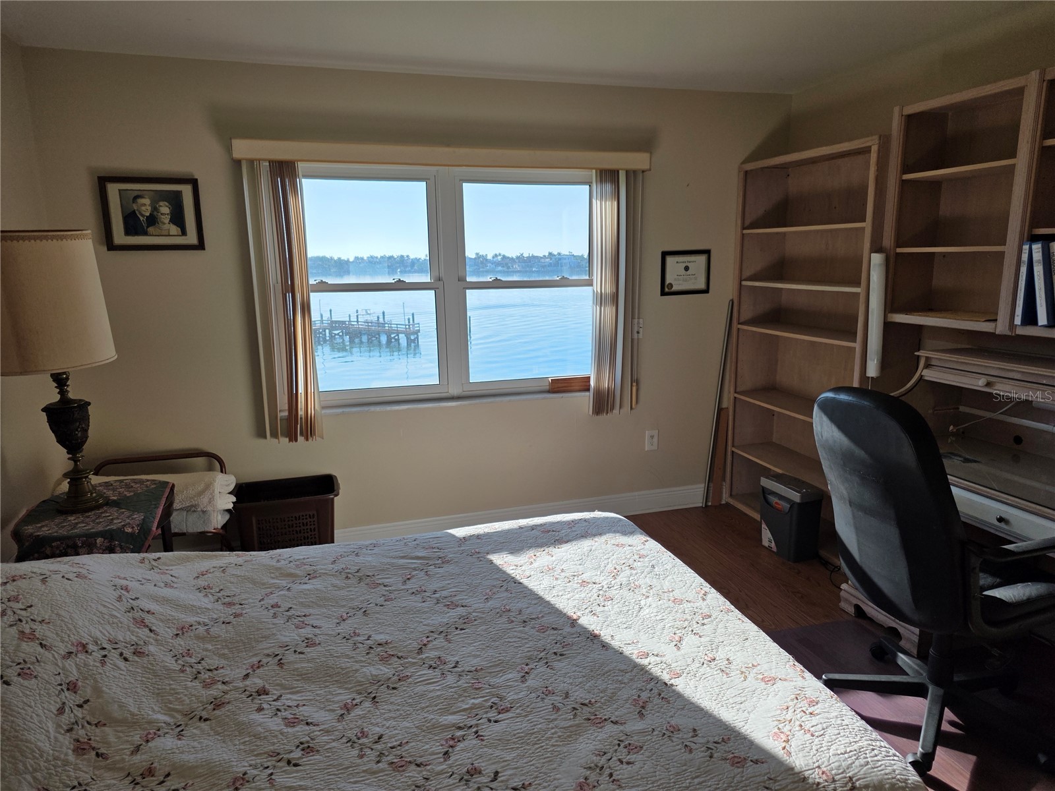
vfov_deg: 58.9
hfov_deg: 73.9
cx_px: 528
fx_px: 701
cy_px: 396
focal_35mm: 23
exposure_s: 1/4539
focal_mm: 6.25
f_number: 1.7
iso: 80
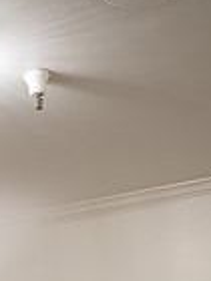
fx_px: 601
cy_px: 407
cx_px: -36
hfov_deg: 18.9
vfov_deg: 22.3
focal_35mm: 74
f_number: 3.2
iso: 800
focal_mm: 24
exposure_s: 1/80
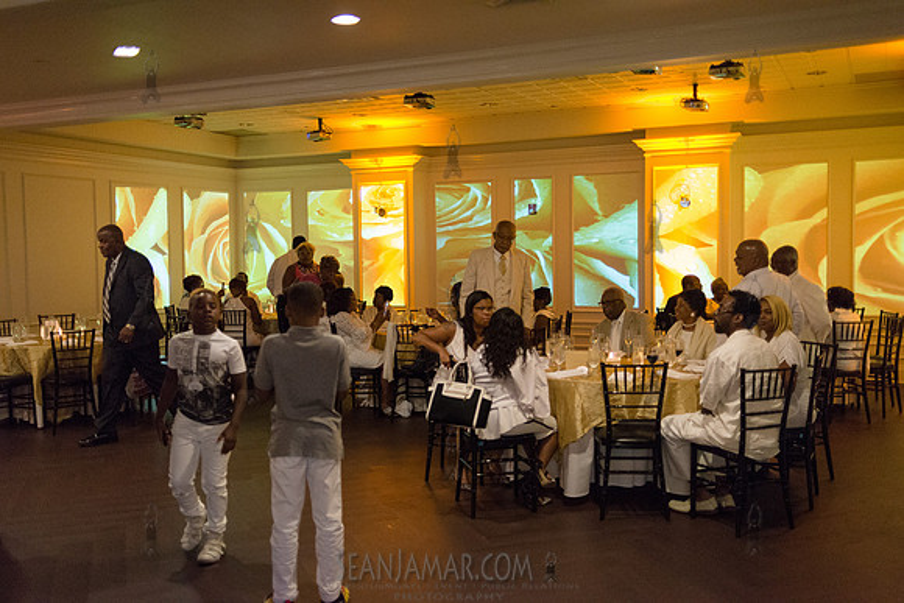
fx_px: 879
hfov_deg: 54.4
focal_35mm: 35
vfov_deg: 37.9
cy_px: 302
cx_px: 452
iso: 4000
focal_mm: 35
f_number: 2
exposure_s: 1/250
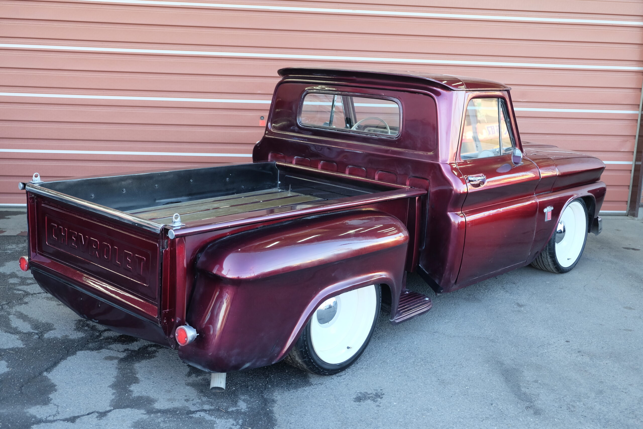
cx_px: 322
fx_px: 714
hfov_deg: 48.5
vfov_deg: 33.4
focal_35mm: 40
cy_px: 214
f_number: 3.2
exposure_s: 1/70
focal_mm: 26.5
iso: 400
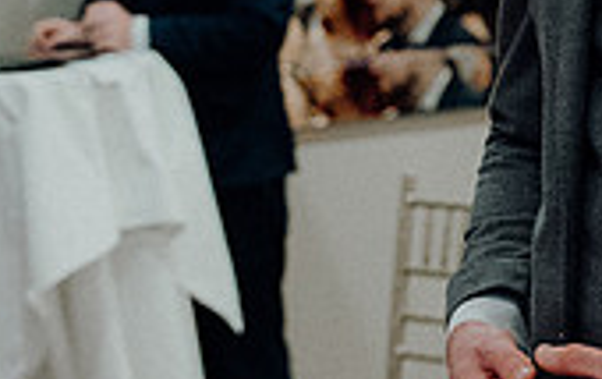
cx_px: 885
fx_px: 3649
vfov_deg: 5.9
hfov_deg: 9.2
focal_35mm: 222
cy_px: -73
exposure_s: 1/200
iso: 5000
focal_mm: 43
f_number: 3.5
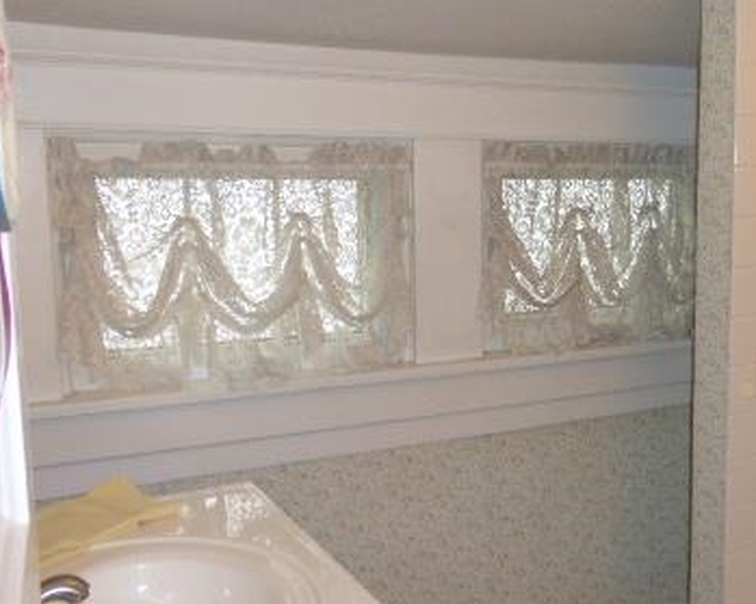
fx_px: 962
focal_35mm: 43
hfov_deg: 41.2
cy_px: 294
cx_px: 596
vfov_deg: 34.9
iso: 200
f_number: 3.3
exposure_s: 1/60
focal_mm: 4.3
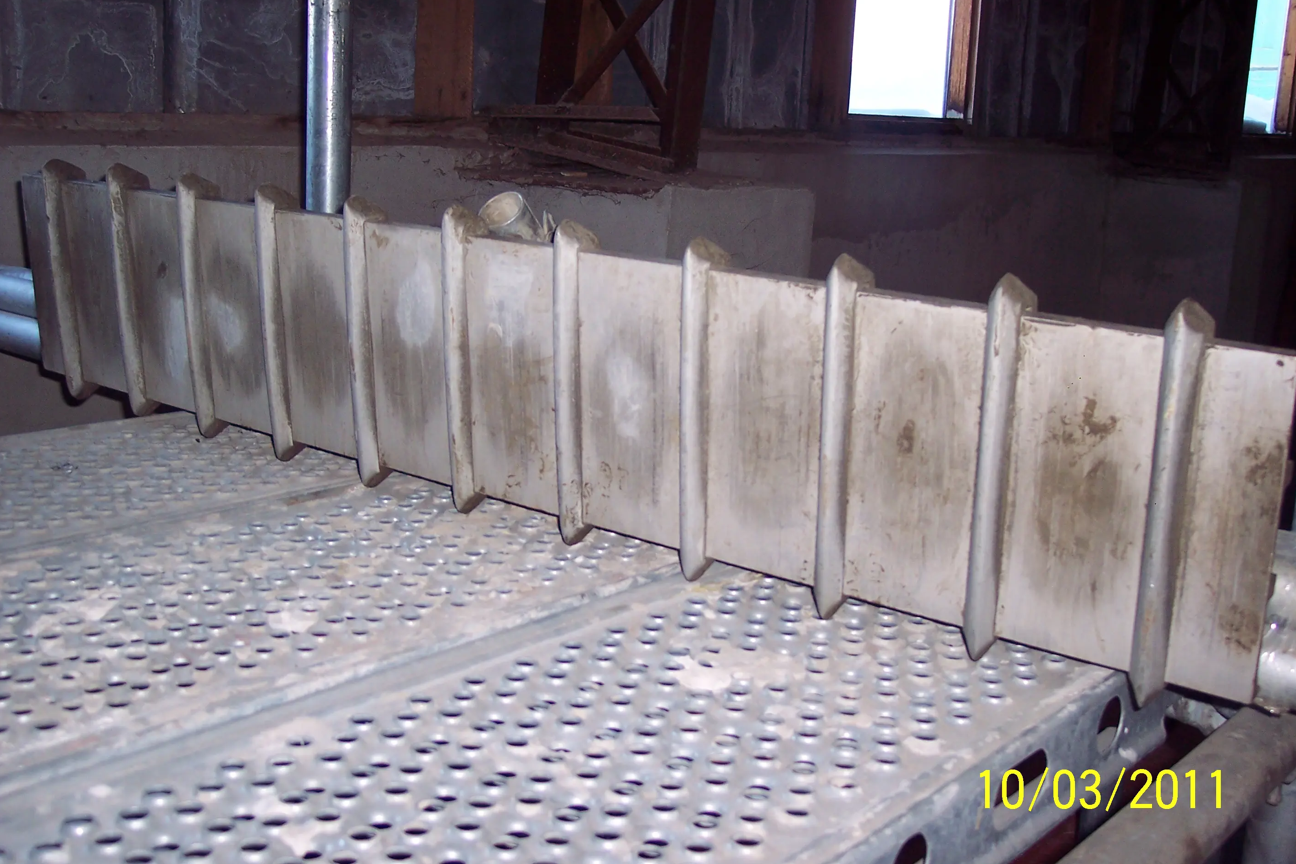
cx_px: 646
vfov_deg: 32.6
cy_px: 422
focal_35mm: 41
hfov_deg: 47.4
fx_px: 1476
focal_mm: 8
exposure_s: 1/60
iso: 100
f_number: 2.8
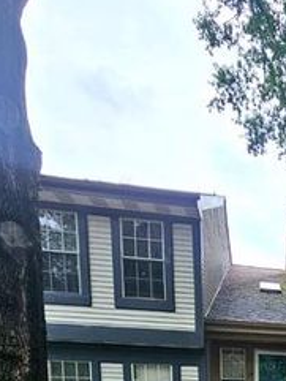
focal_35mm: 36
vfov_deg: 36.2
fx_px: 396
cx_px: 362
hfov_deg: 31.6
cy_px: 483
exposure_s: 1/526
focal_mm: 2.2
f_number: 2.2
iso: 50
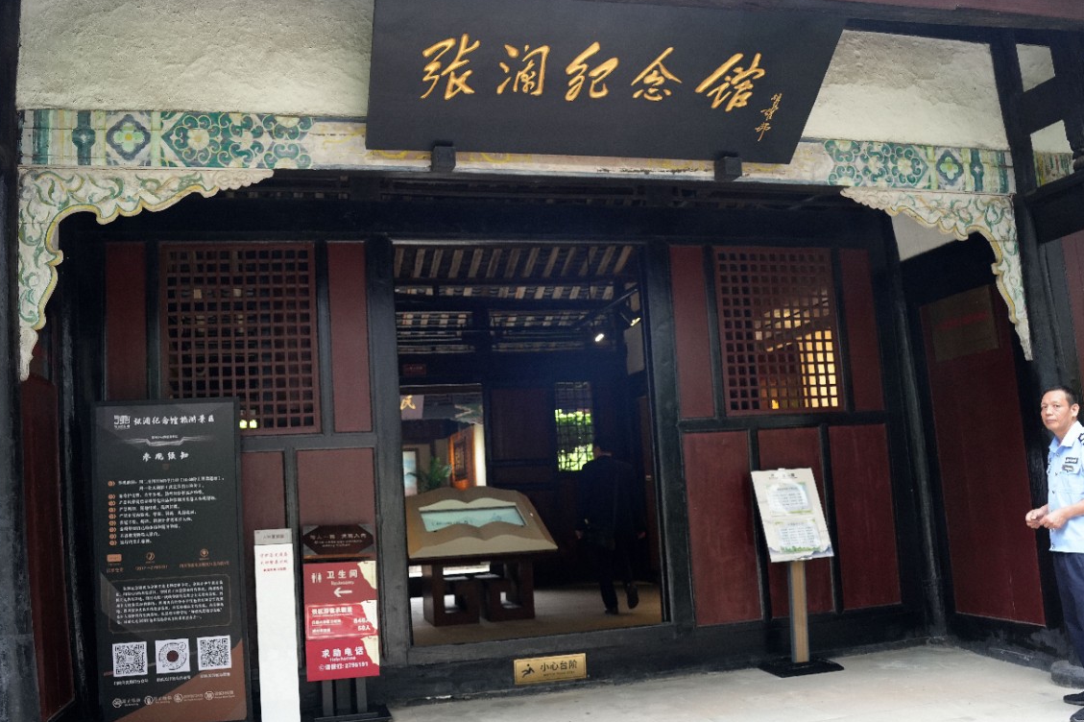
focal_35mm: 31
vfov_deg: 42.2
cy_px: 404
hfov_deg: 60.2
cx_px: 504
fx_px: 933
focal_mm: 25
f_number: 4
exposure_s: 1/160
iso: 1250
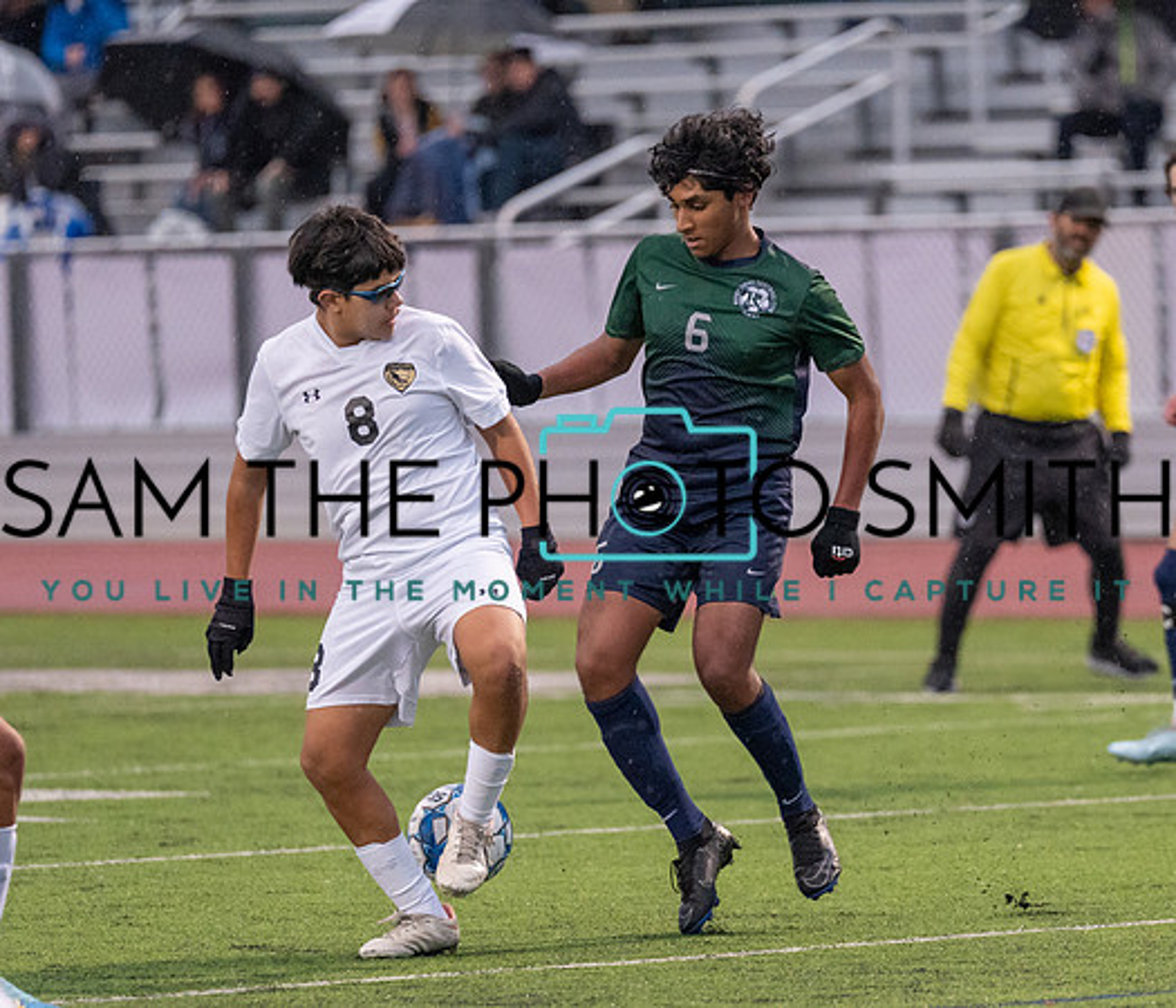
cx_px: 789
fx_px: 12928
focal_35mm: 361
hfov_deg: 5.2
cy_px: 669
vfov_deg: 4.5
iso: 3200
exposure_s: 1/1250
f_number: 2.8
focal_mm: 200
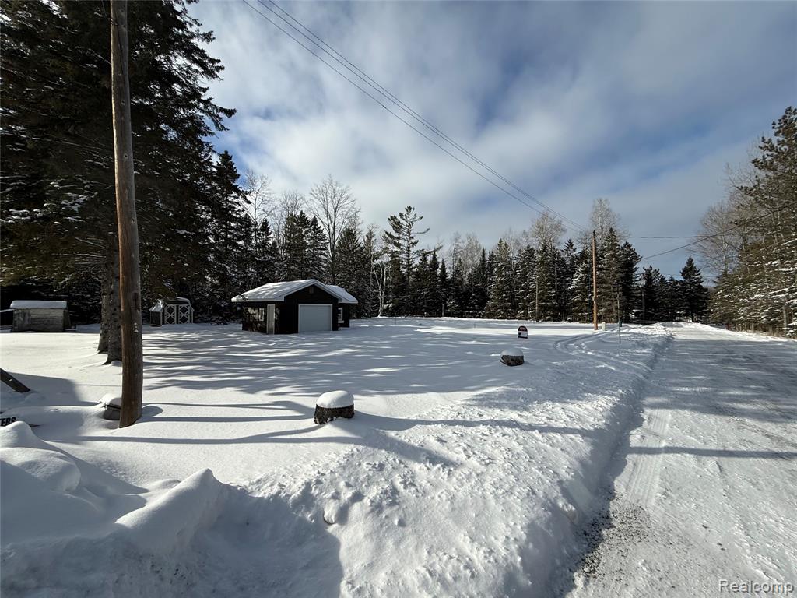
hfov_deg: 102.1
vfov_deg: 85.7
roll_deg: -0.3
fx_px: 322
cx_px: 398
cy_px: 299
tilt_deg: +1.9
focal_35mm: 14
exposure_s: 1/3891
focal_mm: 2.22
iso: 50
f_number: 2.2
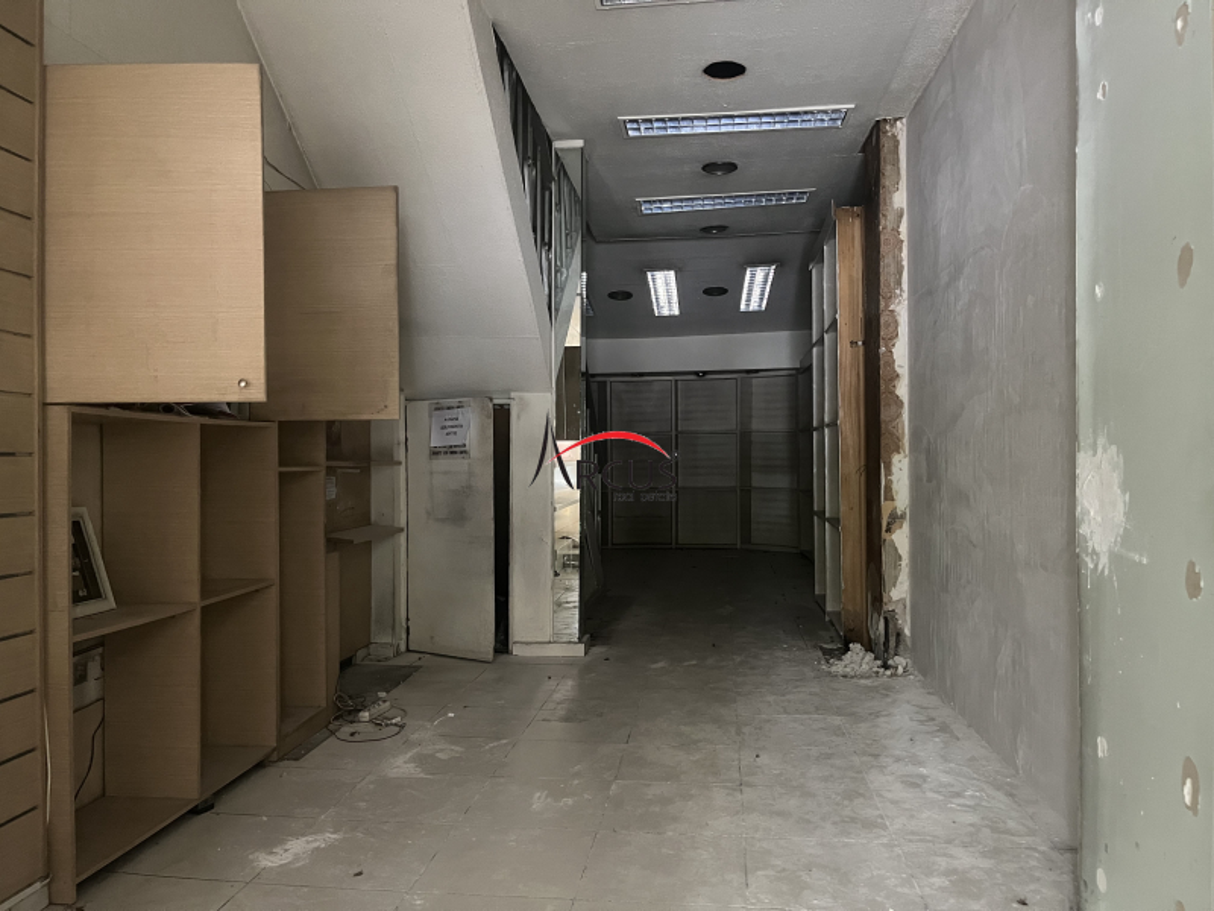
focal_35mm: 26
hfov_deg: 67.3
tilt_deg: +0.5
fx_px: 912
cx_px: 607
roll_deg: +0.4
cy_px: 456
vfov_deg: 53.1
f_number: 1.6
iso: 640
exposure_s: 1/30
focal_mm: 5.1
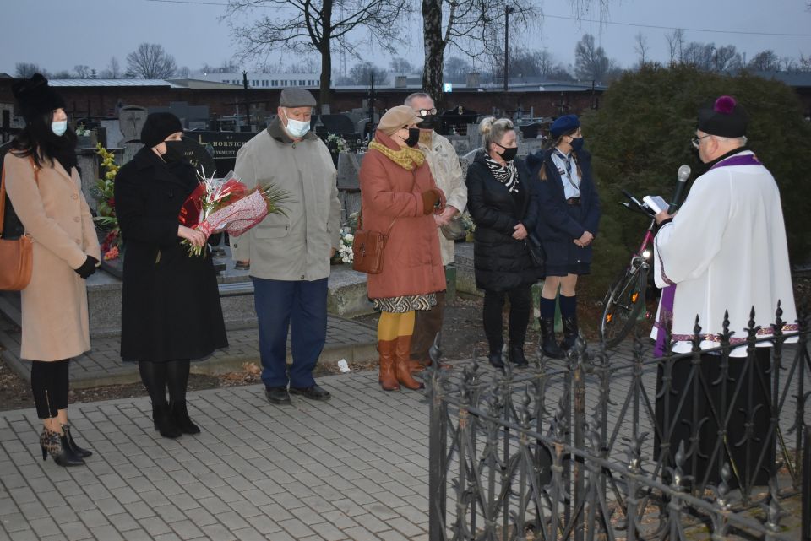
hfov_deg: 38.9
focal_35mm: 51
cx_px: 406
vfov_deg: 26.5
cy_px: 270
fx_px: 1149
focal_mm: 34
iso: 1400
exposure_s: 1/125
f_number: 4.5
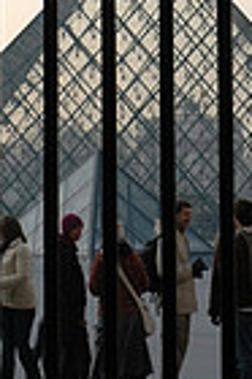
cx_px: 142
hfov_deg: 7.1
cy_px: -54
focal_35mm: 193
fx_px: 2031
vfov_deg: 10.5
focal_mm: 40
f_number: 9
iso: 400
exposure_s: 1/250
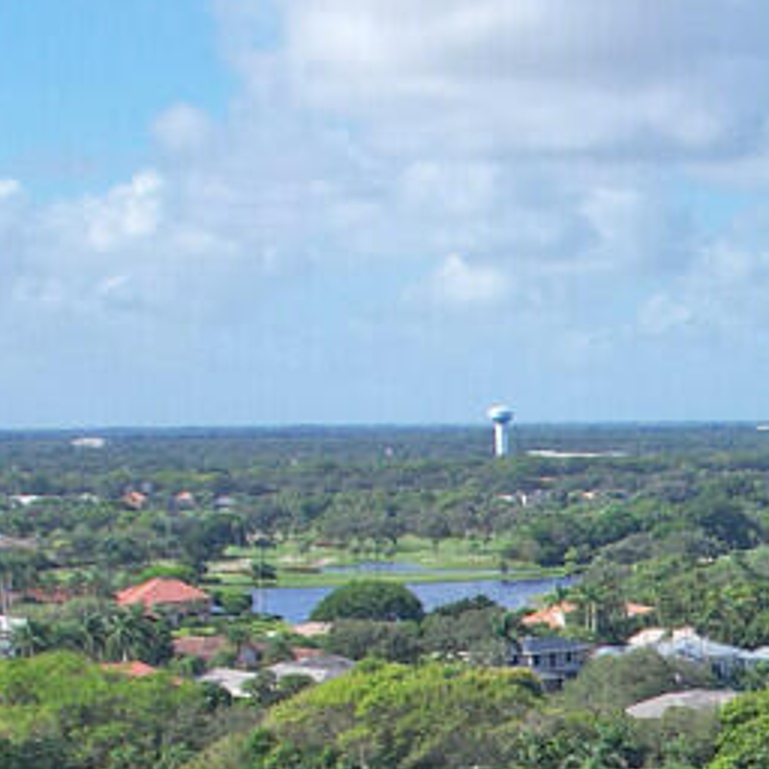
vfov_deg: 14.1
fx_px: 2941
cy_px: 1084
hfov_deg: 13.9
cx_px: 1188
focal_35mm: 117
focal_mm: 8.38
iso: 100
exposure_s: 1/1600
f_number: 2.8
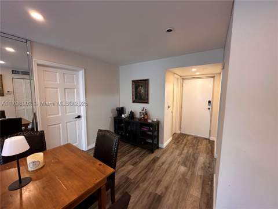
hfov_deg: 102.1
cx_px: 139
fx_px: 112
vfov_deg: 85.7
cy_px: 104
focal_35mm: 14
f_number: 2.2
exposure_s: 1/120
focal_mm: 2.22
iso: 250
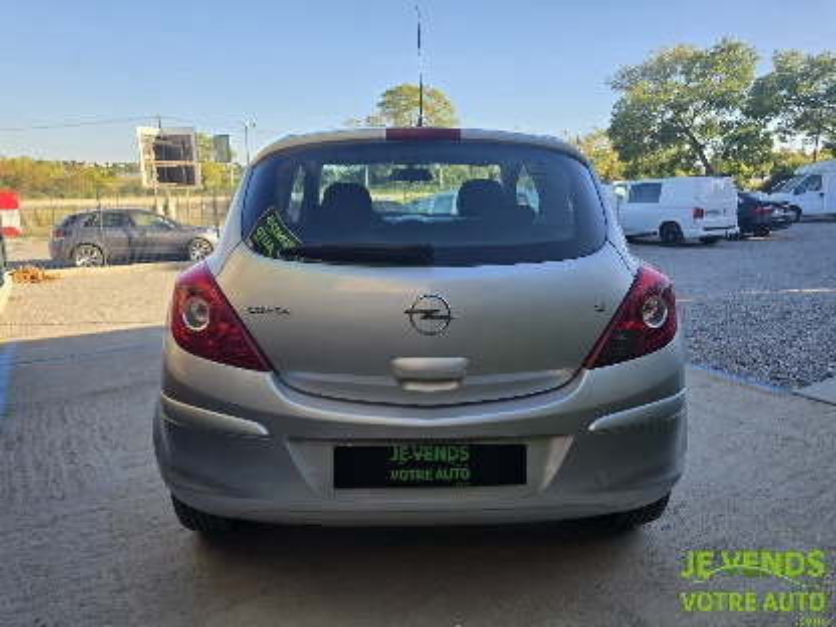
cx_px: 418
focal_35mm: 23
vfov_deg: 58.9
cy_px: 314
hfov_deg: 73.9
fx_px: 555
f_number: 1.7
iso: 12
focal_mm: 6.3
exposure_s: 1/303
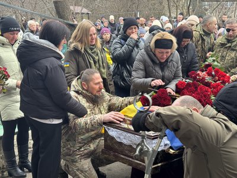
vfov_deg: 30.3
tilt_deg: -13.0
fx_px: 329
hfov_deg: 39.7
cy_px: 89
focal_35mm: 48
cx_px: 118
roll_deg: +0.3
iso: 100
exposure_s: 1/93
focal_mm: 6.76
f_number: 1.78
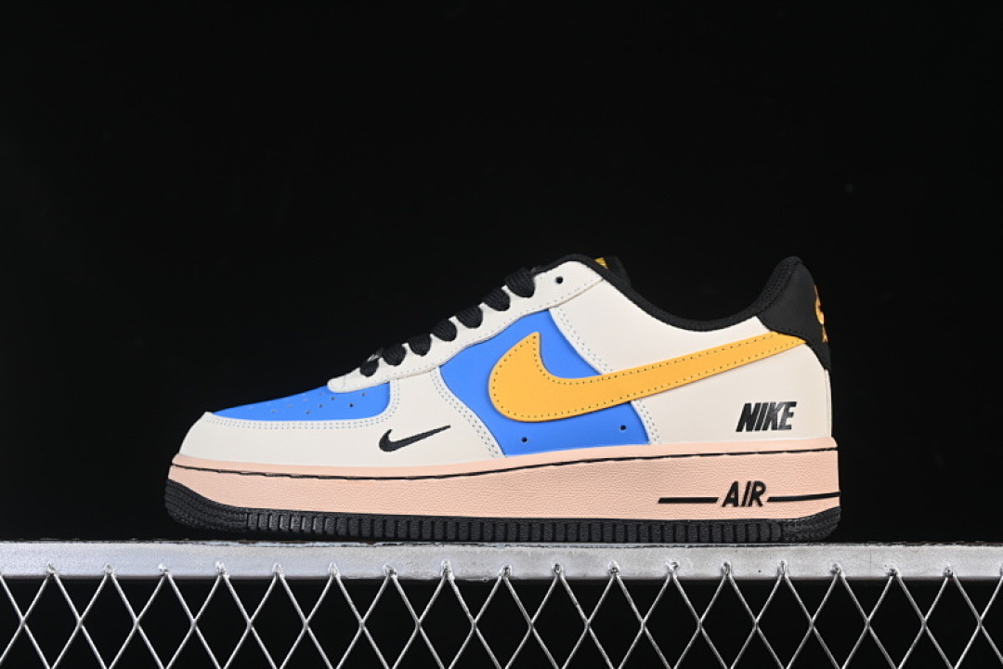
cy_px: 334
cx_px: 502
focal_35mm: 75
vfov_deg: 18.2
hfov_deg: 27.0
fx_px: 2089
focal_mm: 50
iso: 160
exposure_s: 1/80
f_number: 7.1
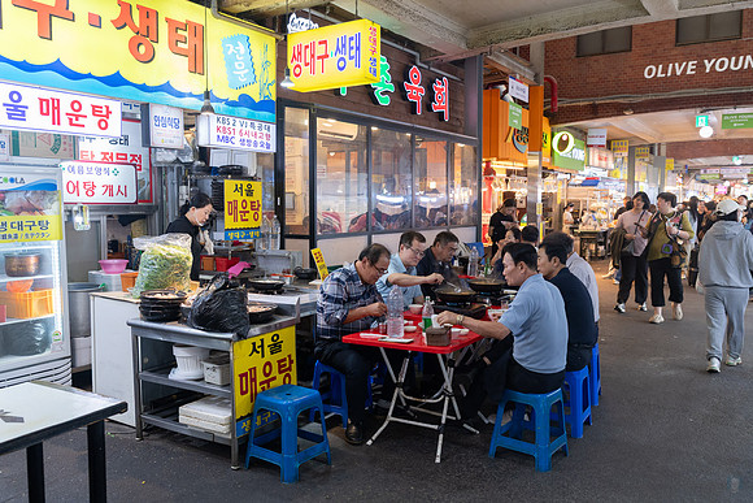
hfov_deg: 60.3
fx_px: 649
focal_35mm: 31
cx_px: 376
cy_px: 252
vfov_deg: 42.3
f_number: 4
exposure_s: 1/60
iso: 500
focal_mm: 31
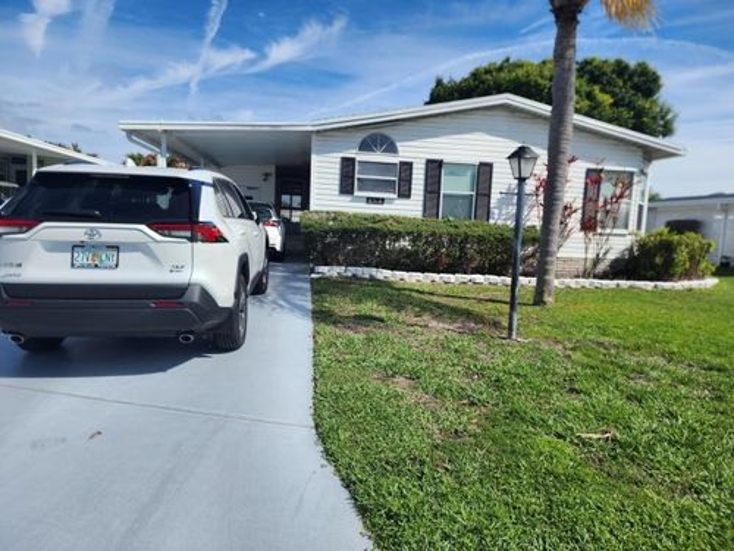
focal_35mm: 23
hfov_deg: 73.9
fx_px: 488
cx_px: 367
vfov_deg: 58.9
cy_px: 276
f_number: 1.8
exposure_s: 1/1472
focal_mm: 6.4
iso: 12
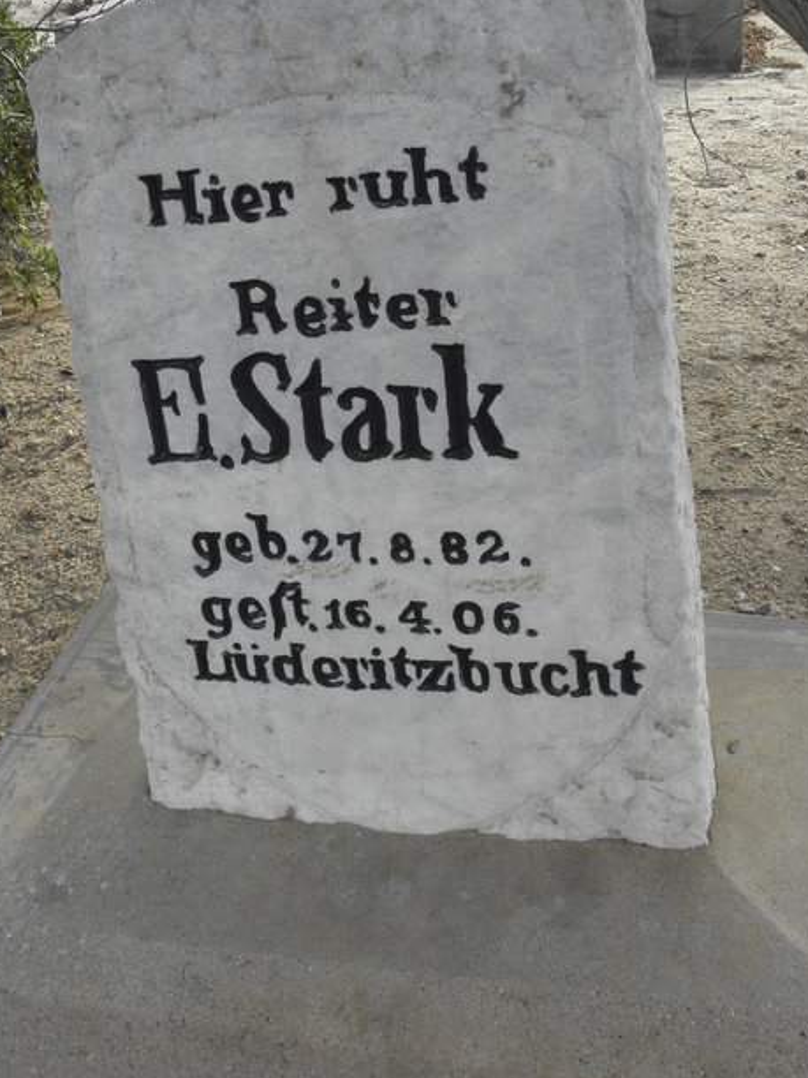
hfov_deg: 41.8
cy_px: 416
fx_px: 1058
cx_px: 431
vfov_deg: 53.5
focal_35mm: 34
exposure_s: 1/80
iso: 64
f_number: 5.6
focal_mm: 4.6
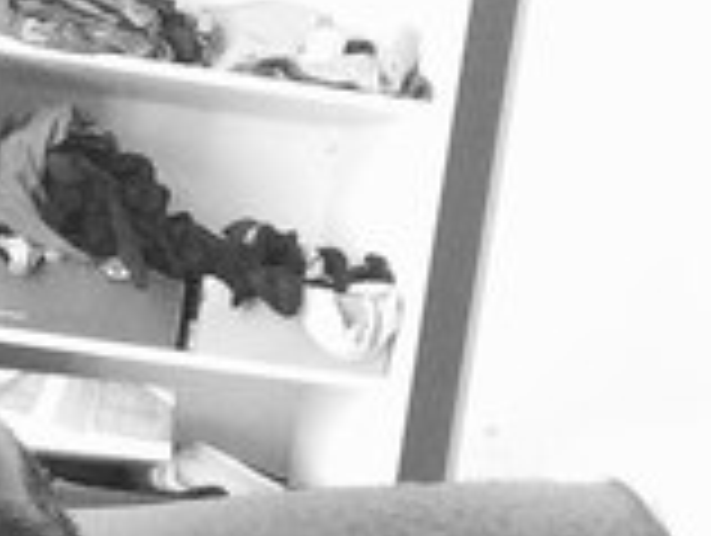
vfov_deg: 15.3
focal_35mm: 96
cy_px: 437
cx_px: 0
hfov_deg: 19.8
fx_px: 1975
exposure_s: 1/33
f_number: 2.4
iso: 320
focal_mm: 2.15
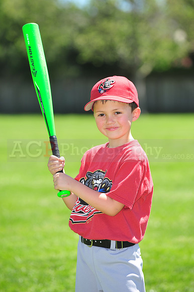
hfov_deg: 7.8
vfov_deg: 11.8
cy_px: 146
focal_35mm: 175
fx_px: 1416
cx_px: 97
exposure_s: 1/500
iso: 200
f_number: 4.5
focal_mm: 175
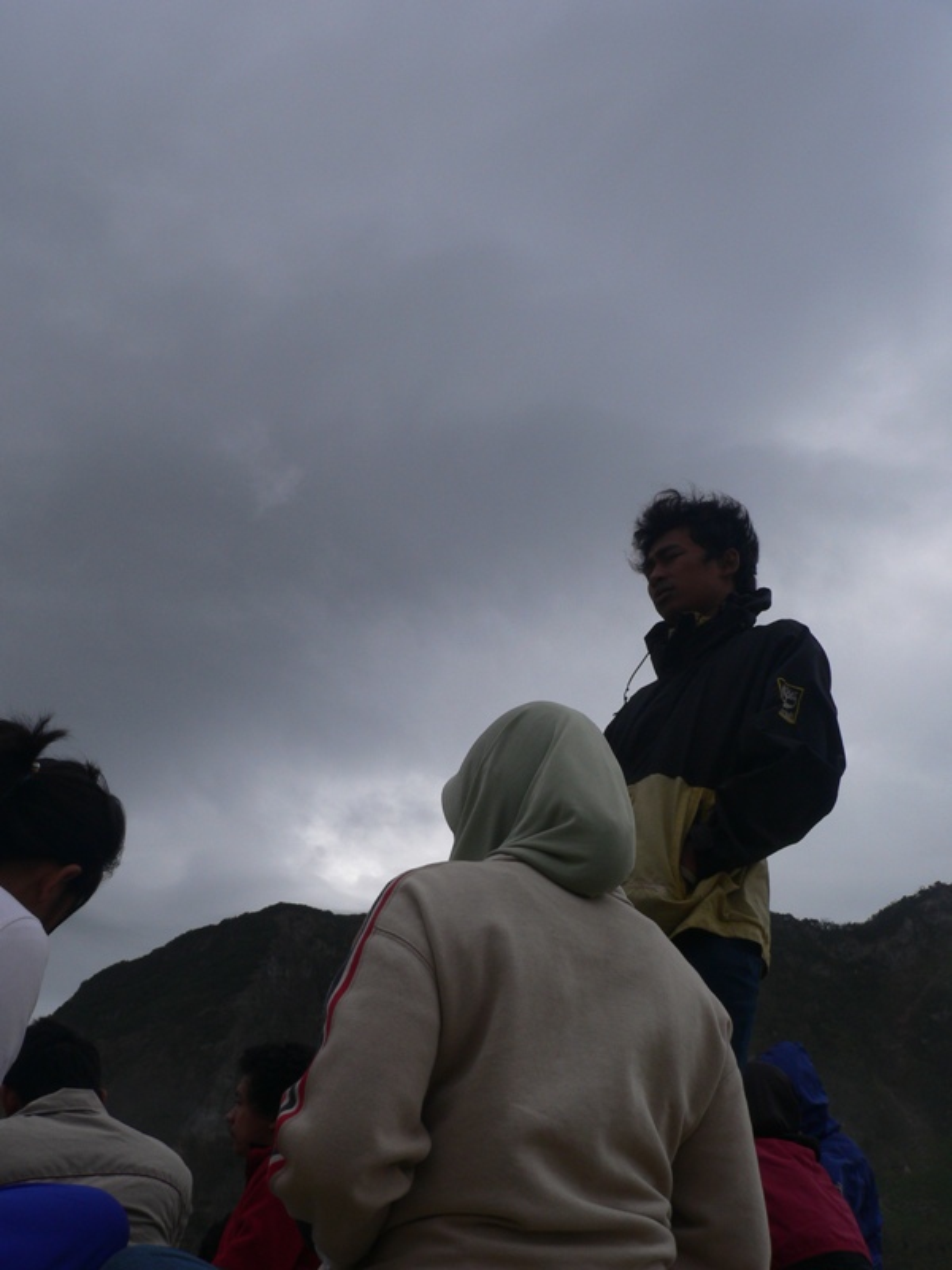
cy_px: 635
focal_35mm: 38
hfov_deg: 37.7
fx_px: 1393
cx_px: 476
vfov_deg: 49.0
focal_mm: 6.3
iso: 80
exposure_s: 1/800
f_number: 5.6
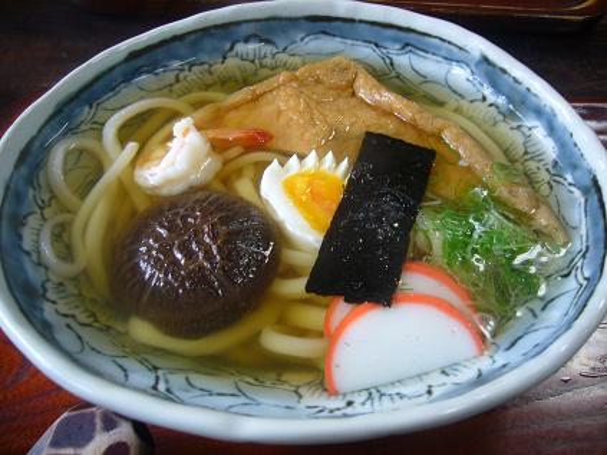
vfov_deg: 40.7
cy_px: 228
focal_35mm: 35
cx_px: 304
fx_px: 614
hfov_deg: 52.6
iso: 125
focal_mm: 5.8
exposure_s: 1/15
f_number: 2.8
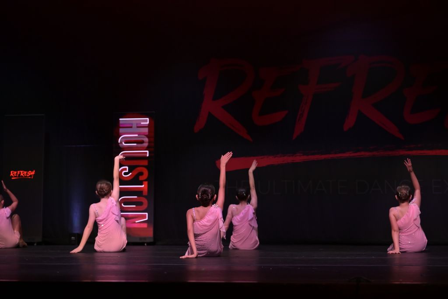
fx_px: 871
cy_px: 150
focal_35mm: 70
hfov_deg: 28.8
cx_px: 224
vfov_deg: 19.5
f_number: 4
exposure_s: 1/800
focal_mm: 70
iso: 3200
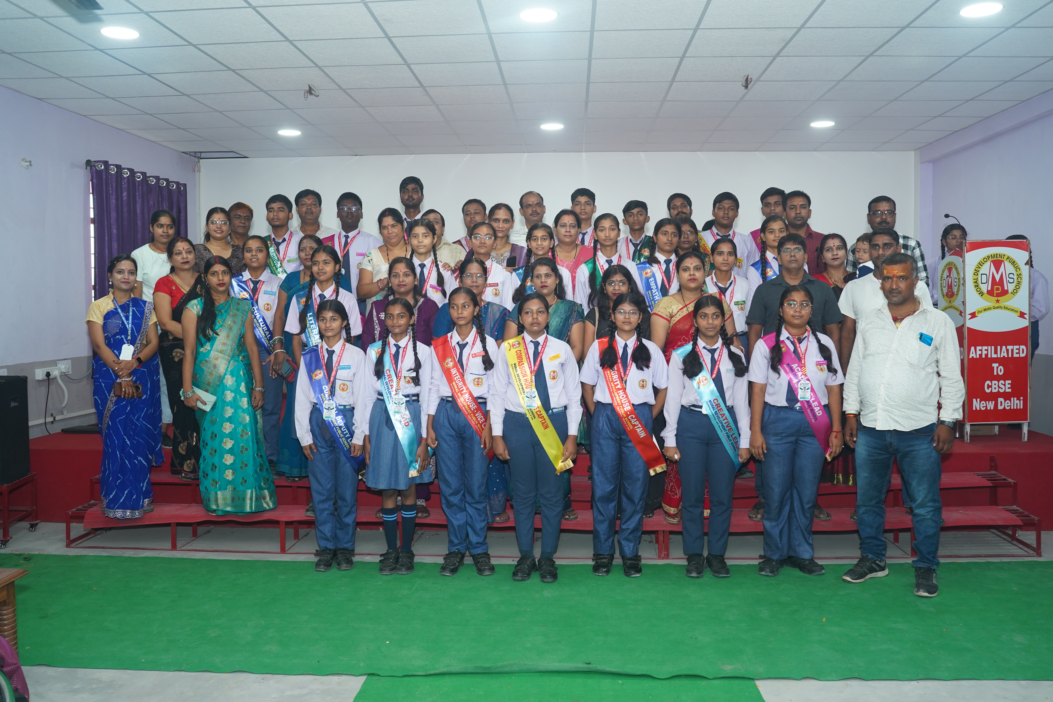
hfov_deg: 65.5
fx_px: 819
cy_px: 351
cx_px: 526
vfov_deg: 46.4
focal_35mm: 28
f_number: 4
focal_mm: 28
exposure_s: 1/125
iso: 1000
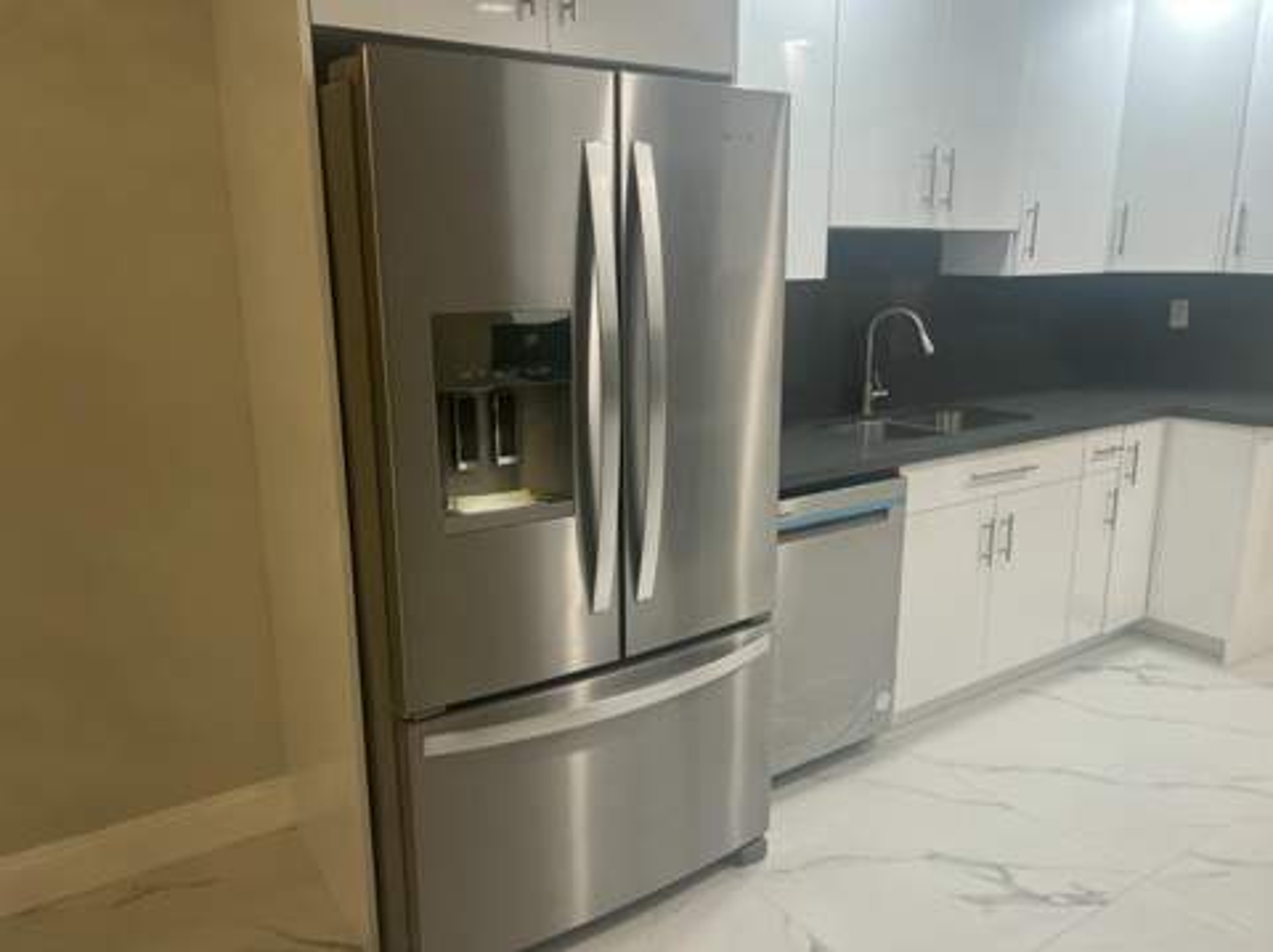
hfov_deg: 67.4
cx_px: 636
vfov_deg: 53.0
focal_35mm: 26
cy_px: 476
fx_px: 955
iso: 125
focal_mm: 5.7
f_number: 1.5
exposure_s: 1/120
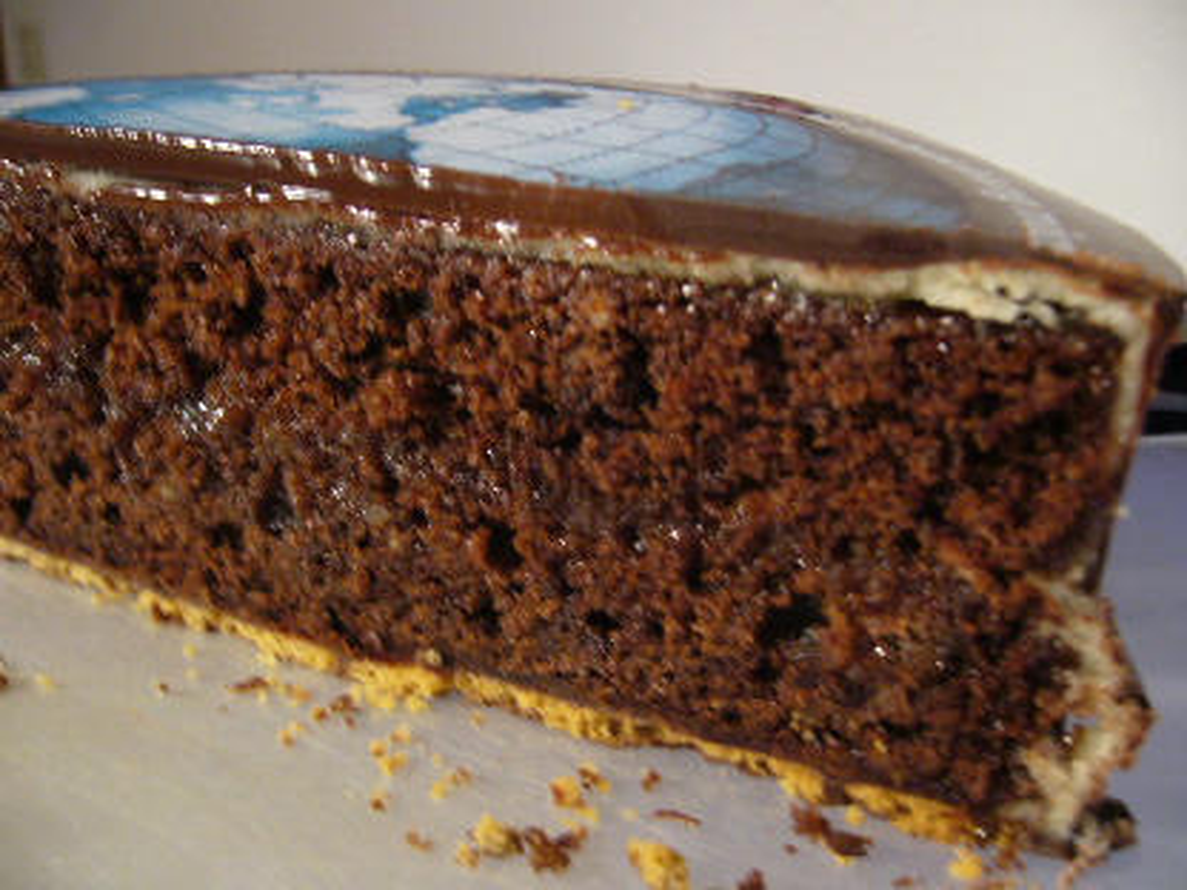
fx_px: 1200
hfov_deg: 52.6
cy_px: 445
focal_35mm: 35
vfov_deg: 40.7
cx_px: 594
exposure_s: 1/8
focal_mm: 5.8
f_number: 2.8
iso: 200
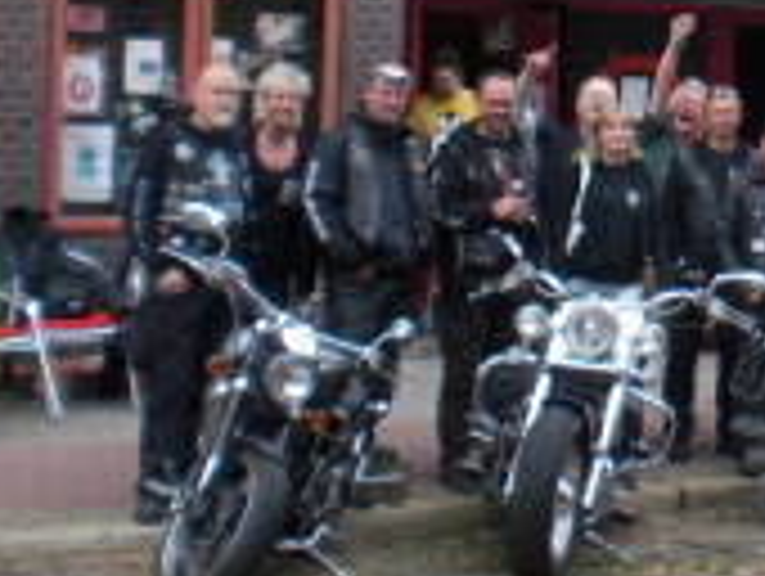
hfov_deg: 17.2
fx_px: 2368
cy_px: -14
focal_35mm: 107
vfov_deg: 13.7
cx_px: 1004
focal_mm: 6.3
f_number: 3.1
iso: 100
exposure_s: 1/100
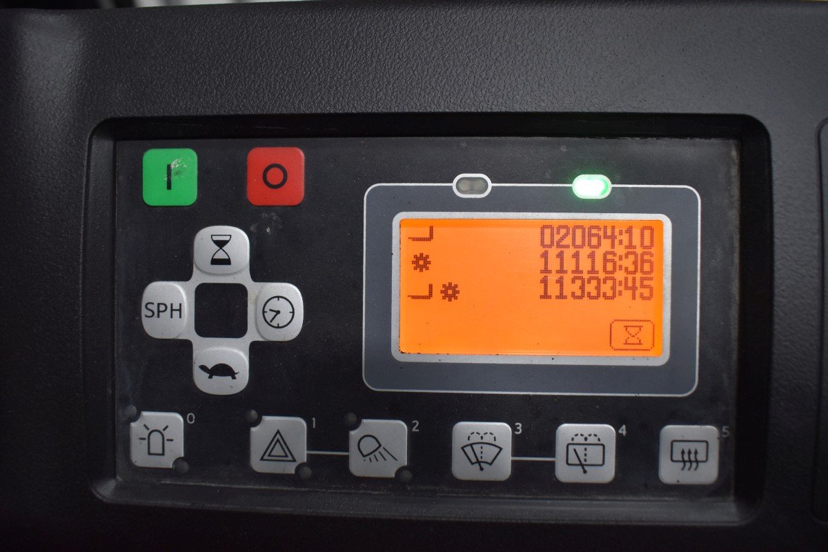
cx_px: 414
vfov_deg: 43.6
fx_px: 690
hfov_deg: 61.9
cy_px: 276
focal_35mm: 30
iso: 720
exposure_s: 1/60
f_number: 4
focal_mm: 20
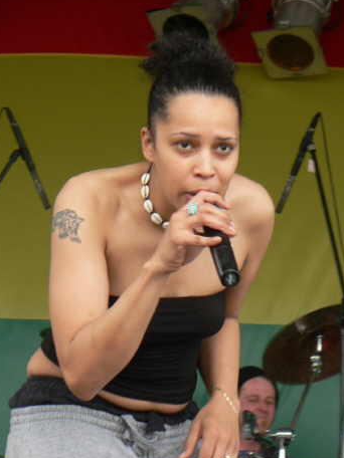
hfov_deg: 7.9
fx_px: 2491
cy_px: 256
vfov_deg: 10.5
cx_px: 203
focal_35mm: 188
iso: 64
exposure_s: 1/100
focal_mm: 24.6
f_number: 3.3
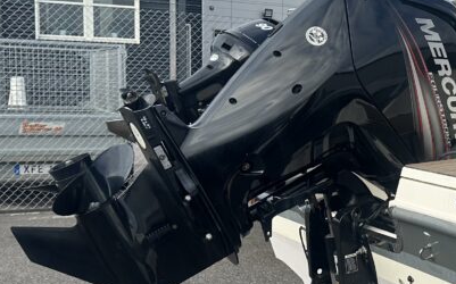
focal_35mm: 65
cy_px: 162
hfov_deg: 28.6
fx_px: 807
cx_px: 504
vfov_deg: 20.0
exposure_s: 1/1812
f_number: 1.78
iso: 80
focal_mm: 6.86
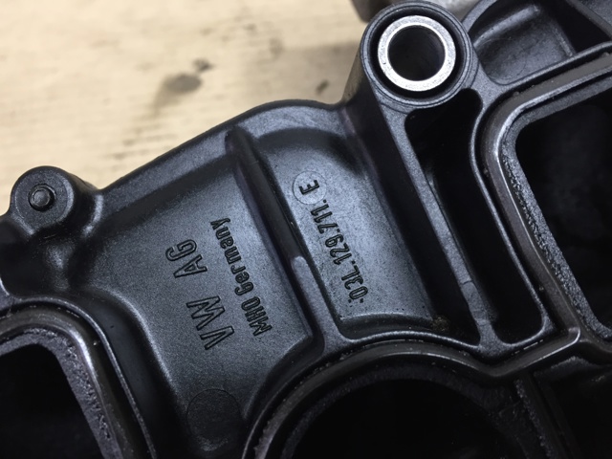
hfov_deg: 61.7
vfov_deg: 48.2
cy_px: 230
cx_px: 306
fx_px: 513
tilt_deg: -56.8
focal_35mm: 29
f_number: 2.2
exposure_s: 1/33
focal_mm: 4.15
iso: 125
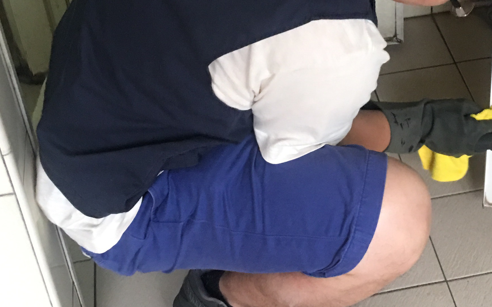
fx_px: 952
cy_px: 63
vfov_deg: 18.2
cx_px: 374
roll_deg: +1.8
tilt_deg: -36.5
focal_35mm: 71
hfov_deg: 28.5
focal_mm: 4.15
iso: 100
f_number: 2.2
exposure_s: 1/15
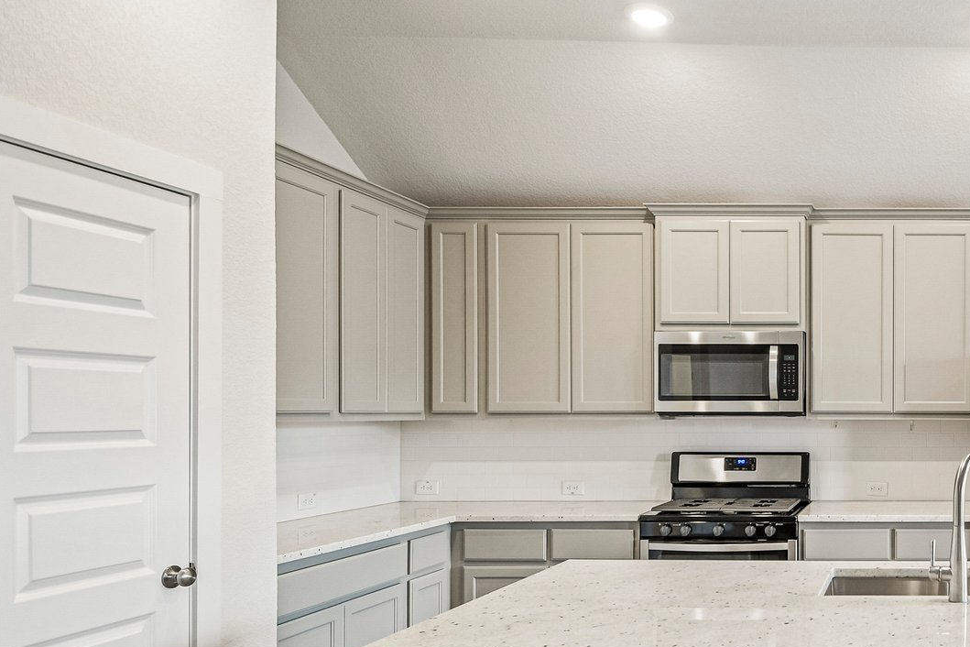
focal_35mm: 29
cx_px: 917
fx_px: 781
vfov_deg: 44.8
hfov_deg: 53.5
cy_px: 384
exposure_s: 1/13
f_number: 8
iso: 400
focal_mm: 10
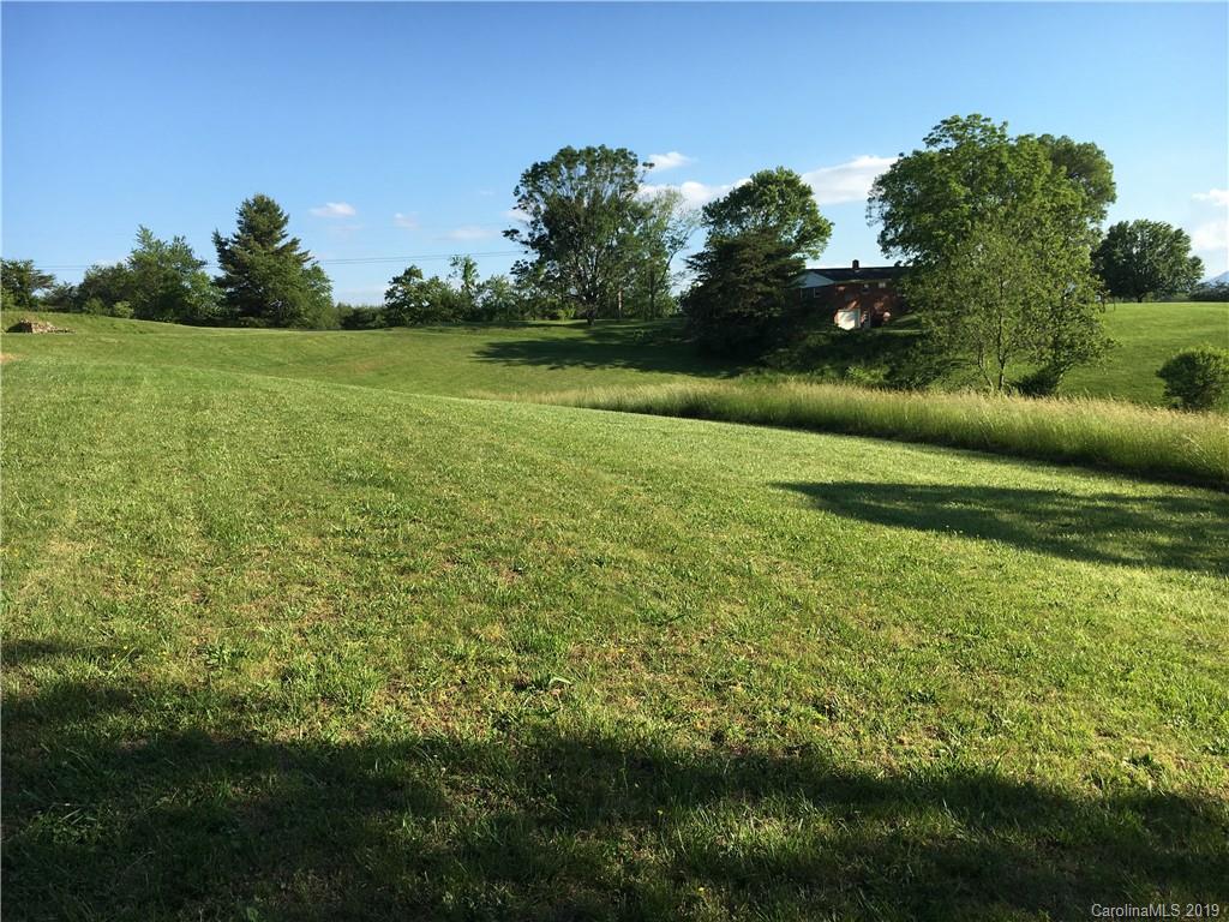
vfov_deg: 48.2
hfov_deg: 61.7
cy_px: 461
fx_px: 1030
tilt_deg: -3.8
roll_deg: +0.9
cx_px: 614
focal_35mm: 29
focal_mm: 4.15
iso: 25
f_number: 2.2
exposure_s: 1/1241
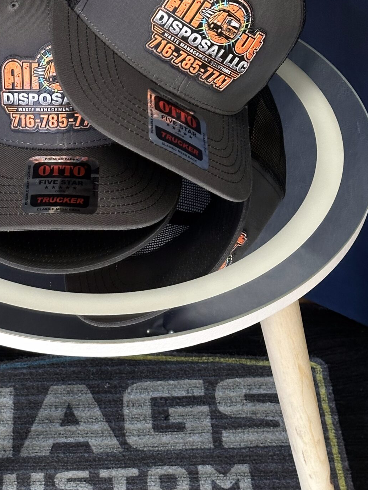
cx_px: 109
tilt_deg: -45.0
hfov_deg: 16.5
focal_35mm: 89
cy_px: 259
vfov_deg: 22.0
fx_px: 1261
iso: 250
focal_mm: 6.86
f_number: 1.78
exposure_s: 1/60
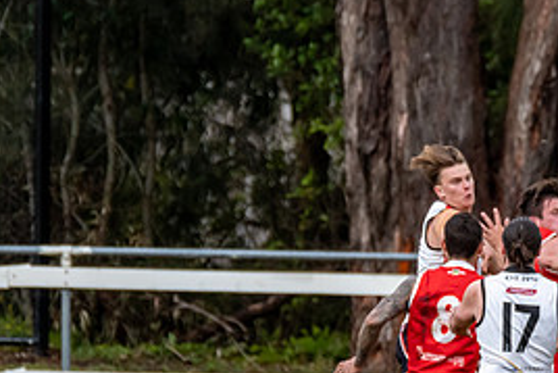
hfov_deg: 1.3
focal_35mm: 1621
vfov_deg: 0.8
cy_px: 257
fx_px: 25138
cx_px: 400
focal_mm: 500
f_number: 7.1
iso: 1250
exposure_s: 1/3200
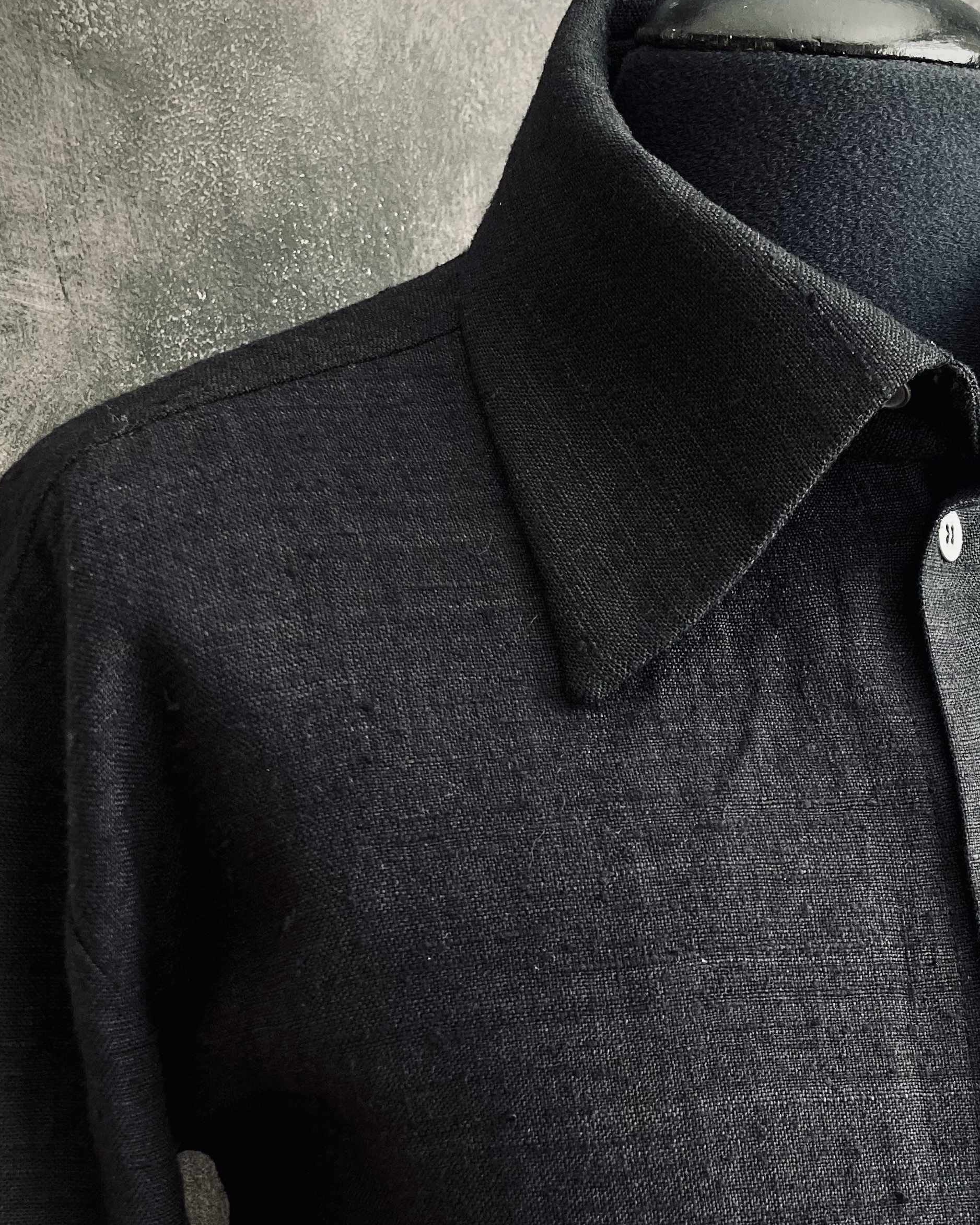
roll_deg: +1.5
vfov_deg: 38.7
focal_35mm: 47
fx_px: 1704
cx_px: 702
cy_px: 890
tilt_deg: -11.3
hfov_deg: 31.7
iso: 100
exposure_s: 1/60
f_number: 1.8
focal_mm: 3.99
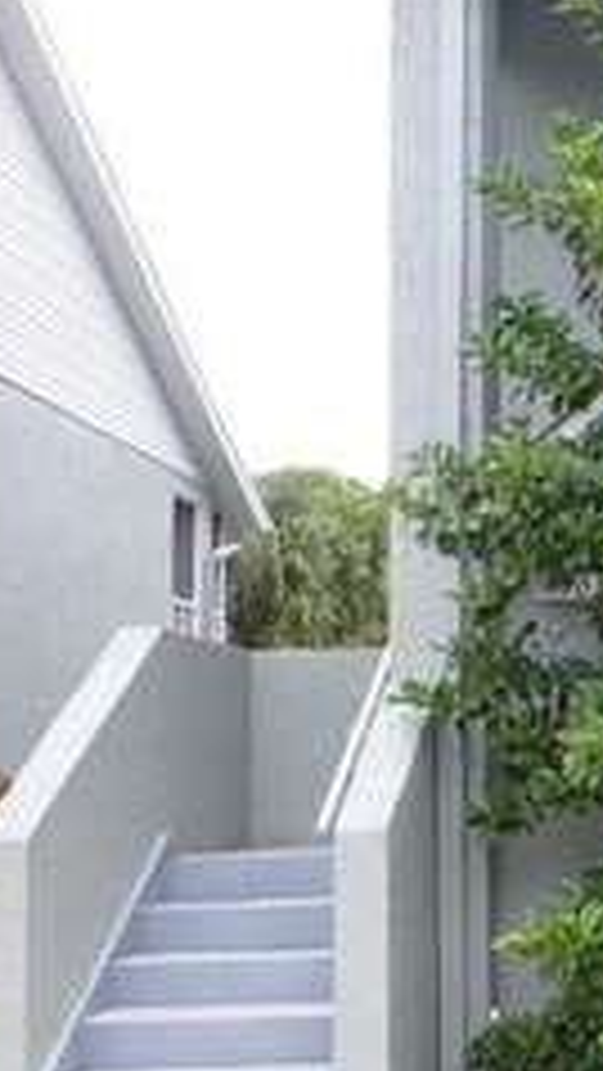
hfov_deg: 19.3
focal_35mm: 55
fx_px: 1562
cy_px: 639
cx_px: 886
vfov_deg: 37.7
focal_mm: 4.3
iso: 100
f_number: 3.3
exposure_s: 1/200
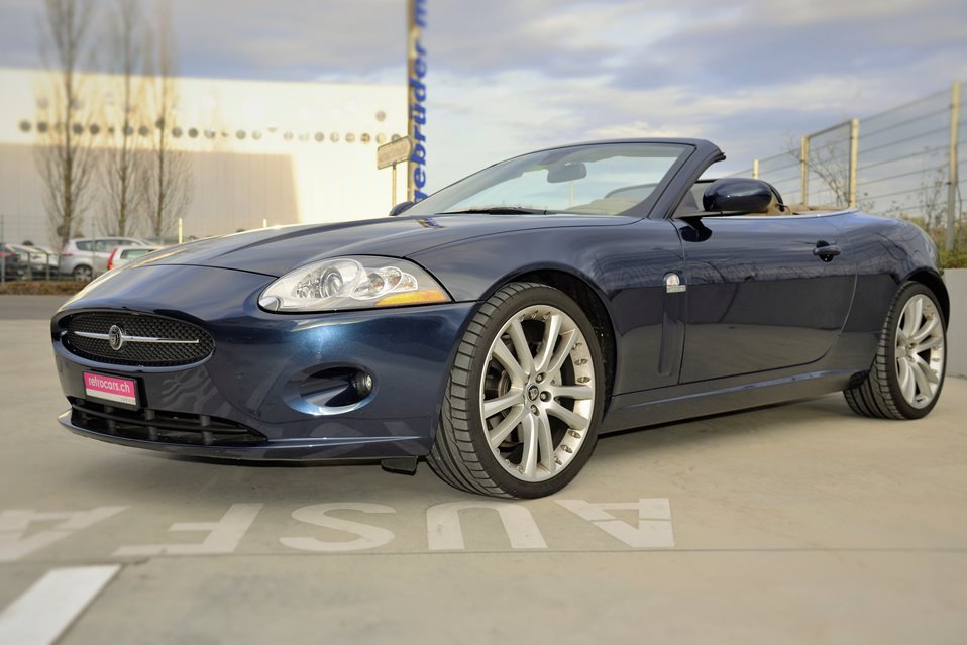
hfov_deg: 50.7
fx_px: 1021
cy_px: 322
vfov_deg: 35.1
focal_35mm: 38
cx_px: 484
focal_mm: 38
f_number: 4.5
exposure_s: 1/200
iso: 100
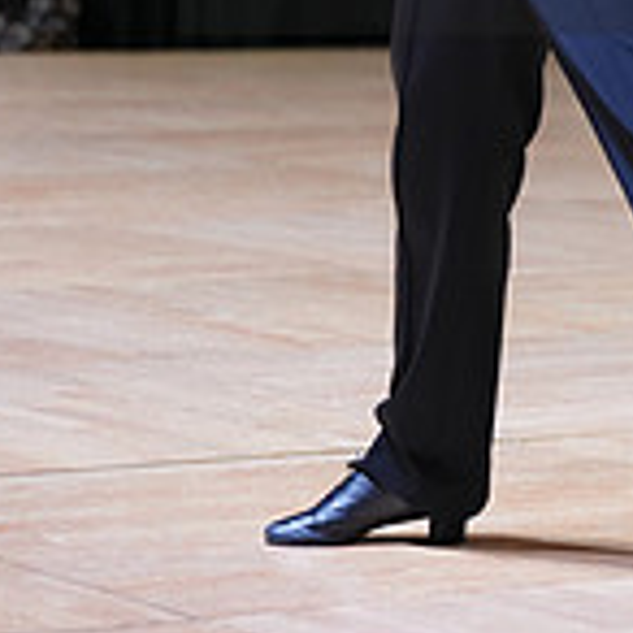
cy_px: -108
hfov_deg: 7.3
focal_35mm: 237
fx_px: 4903
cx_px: 778
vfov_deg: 7.3
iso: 800
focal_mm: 70
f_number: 2.8
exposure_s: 1/400
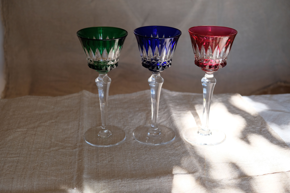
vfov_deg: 28.6
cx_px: 145
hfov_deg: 41.9
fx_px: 379
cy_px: 96
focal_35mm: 47
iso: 400
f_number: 4
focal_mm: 31.5
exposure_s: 1/280
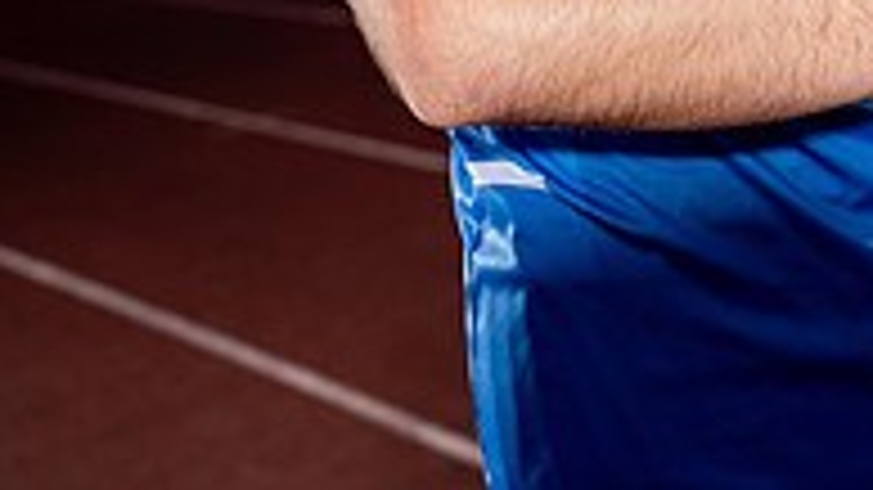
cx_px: 598
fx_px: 2245
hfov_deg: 21.9
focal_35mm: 97
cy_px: -508
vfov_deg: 11.2
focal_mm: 40
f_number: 4
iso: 100
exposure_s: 1/250
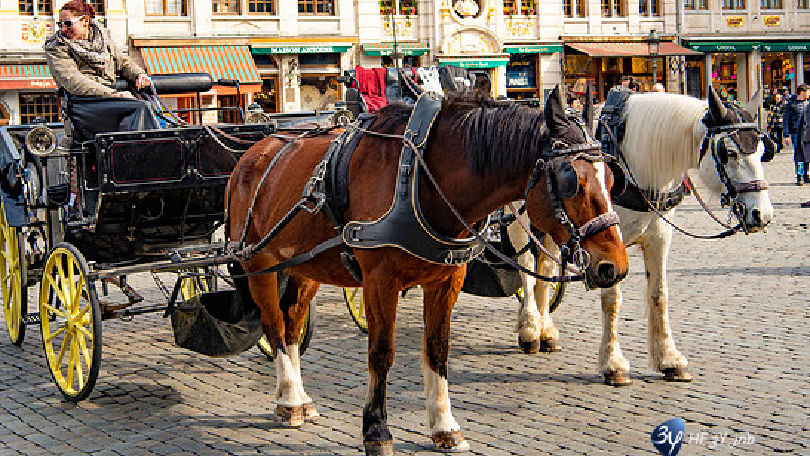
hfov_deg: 33.8
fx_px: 1332
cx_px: 389
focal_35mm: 62
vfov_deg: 19.3
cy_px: 144
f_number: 8
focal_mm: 48
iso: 200
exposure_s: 1/250
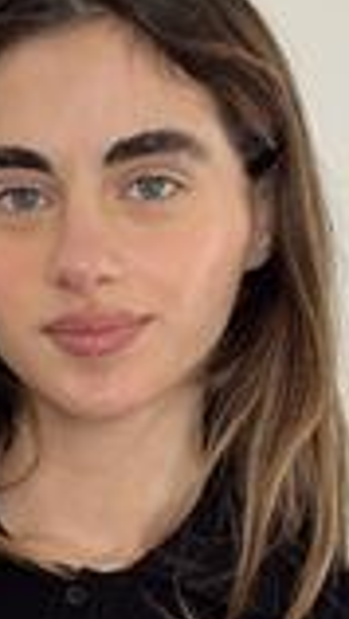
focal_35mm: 176
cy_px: 774
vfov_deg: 11.9
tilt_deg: -4.3
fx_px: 2892
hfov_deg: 6.9
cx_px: 71
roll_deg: -0.7
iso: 80
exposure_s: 1/121
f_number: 1.78
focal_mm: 6.76
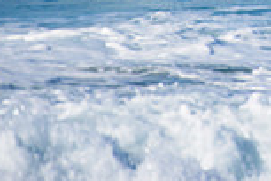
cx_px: 501
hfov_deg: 1.1
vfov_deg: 0.7
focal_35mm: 1896
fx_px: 14272
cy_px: -152
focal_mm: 500
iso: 200
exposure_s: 1/1600
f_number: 5.6
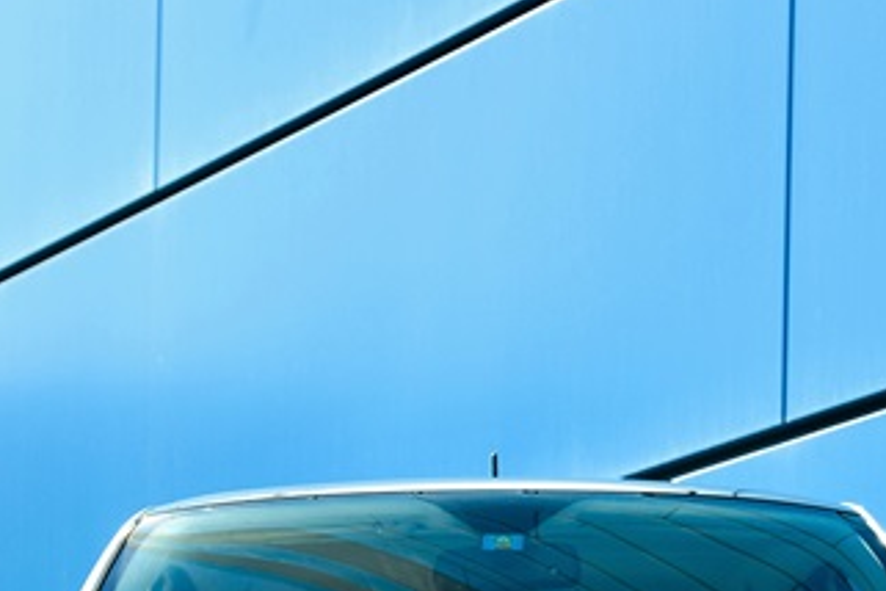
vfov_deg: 6.1
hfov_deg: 9.2
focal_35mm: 224
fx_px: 5512
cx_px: 480
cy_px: 725
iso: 100
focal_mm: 75
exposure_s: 1/200
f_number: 6.3
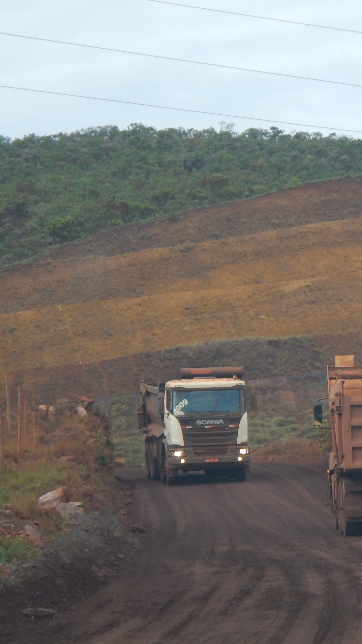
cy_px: 321
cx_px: 296
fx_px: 3481
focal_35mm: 204
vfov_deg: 10.6
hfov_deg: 5.9
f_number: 4.8
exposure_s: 1/320
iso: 125
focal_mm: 25
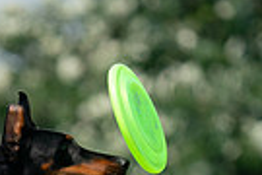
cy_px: 322
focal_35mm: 1965
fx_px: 14300
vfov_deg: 0.7
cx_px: -70
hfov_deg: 1.0
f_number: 6.3
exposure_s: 1/4000
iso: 1000
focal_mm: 456
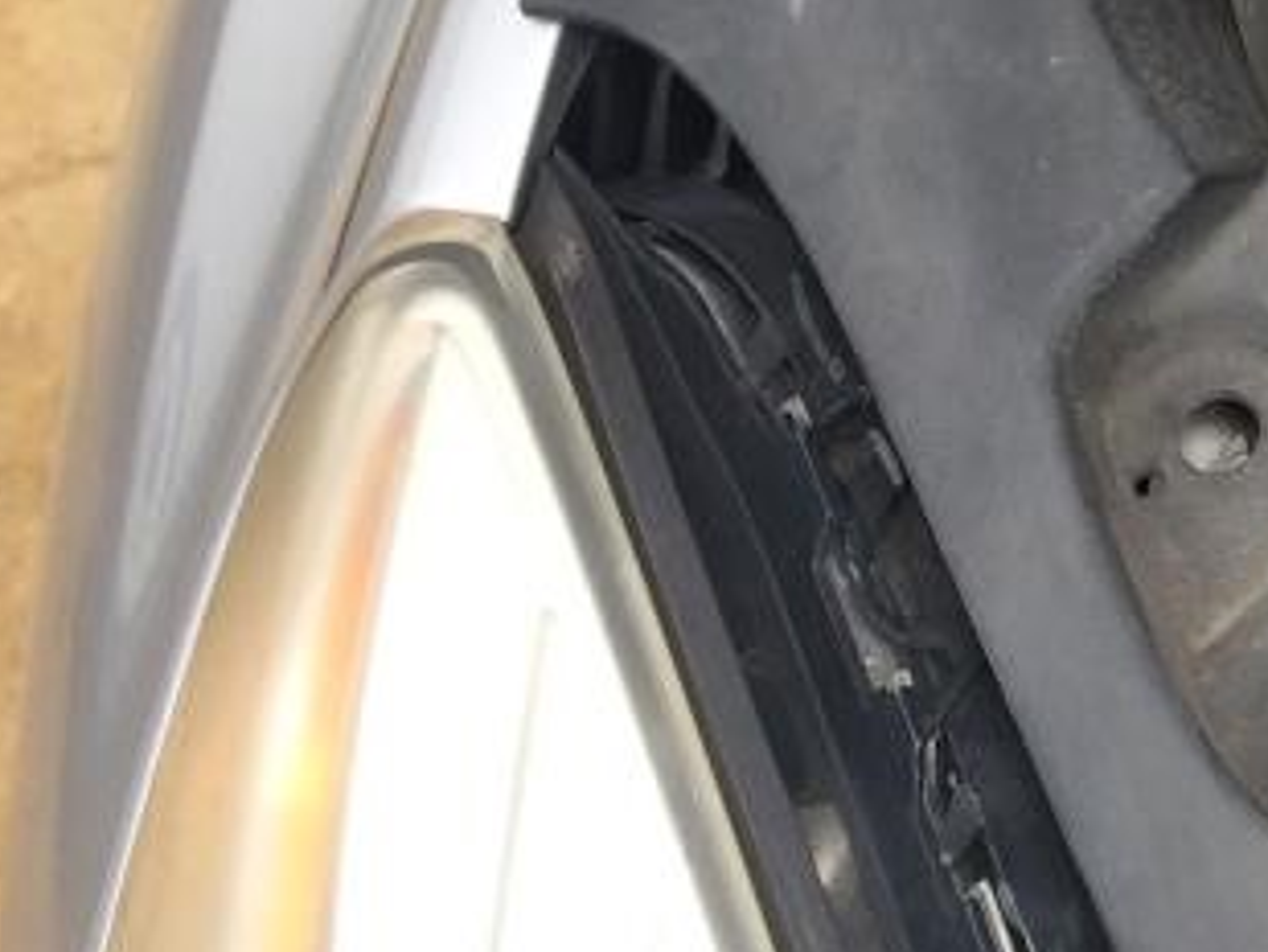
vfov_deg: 12.0
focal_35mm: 120
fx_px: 4397
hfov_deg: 14.4
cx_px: 2298
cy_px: -271
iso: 32
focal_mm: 4.15
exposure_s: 1/471
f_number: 2.2
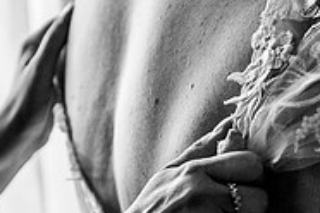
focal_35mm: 218
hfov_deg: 9.4
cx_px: 146
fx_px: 1938
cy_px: 246
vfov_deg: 6.3
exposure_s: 1/200
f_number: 2.8
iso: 1000
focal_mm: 70
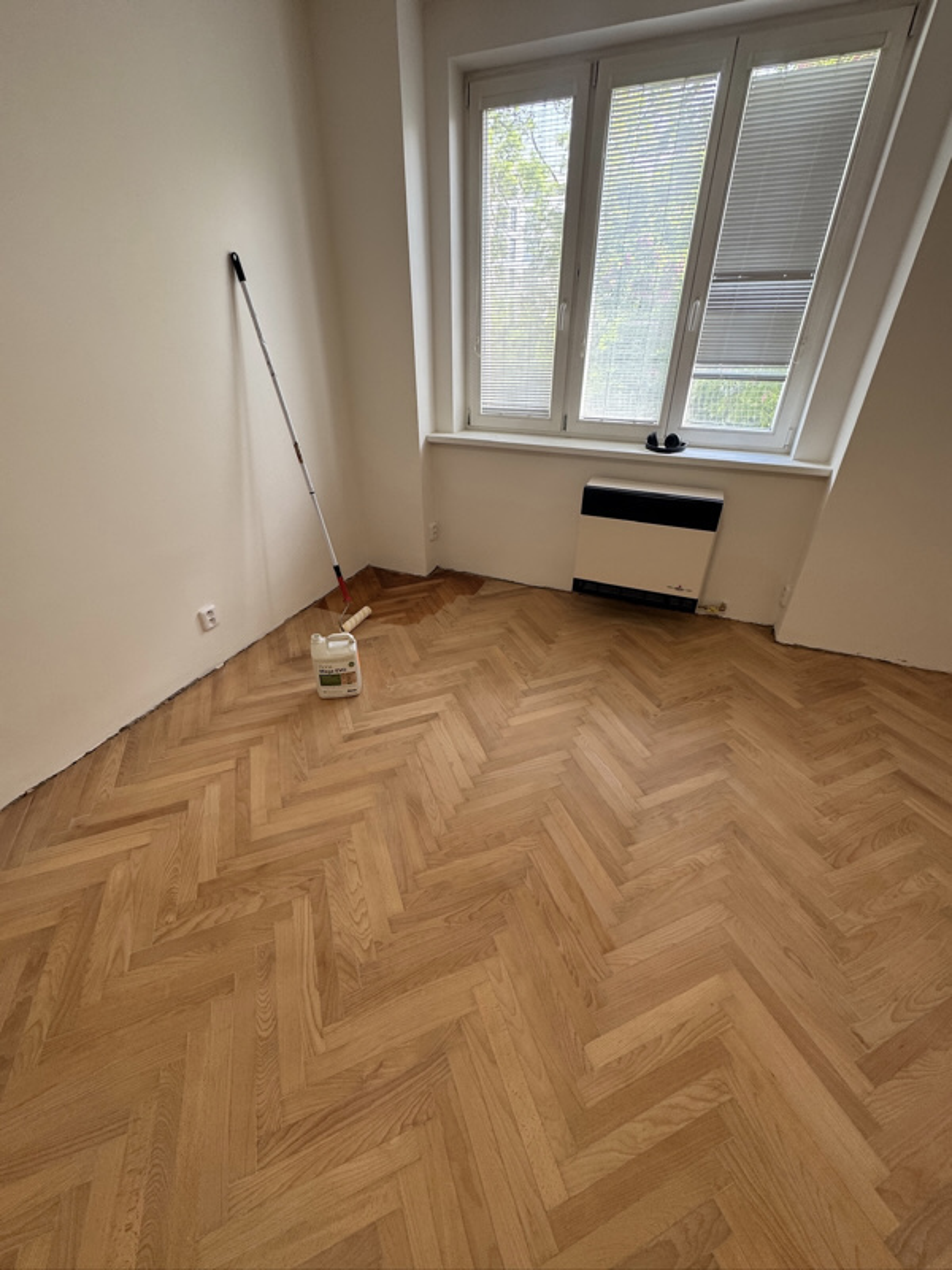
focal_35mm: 14
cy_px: 635
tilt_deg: -30.6
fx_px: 513
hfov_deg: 85.7
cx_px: 476
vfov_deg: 102.1
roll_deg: +0.2
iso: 125
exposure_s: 1/99
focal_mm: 2.22
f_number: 2.2
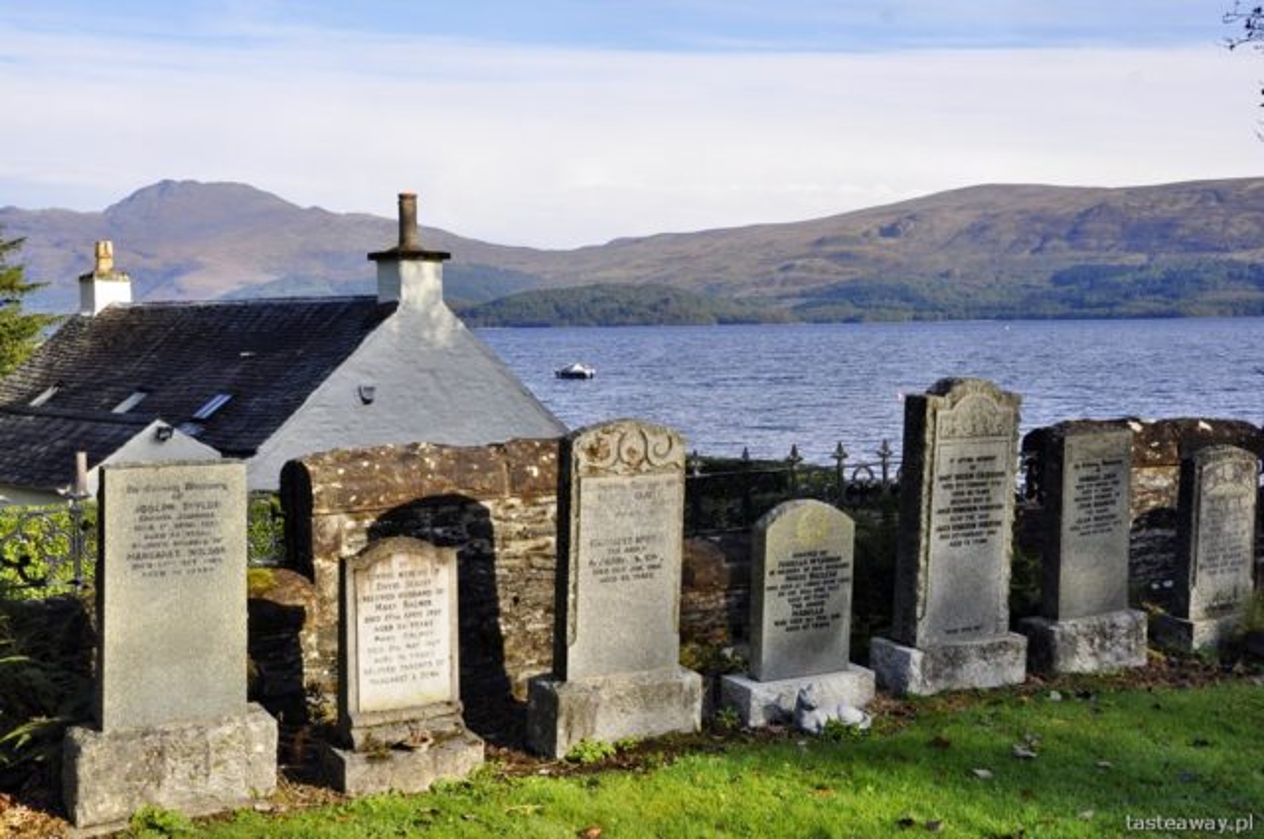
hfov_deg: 46.5
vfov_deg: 31.8
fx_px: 1473
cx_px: 632
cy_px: 420
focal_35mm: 42
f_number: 11
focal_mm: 28
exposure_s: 1/125
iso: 200
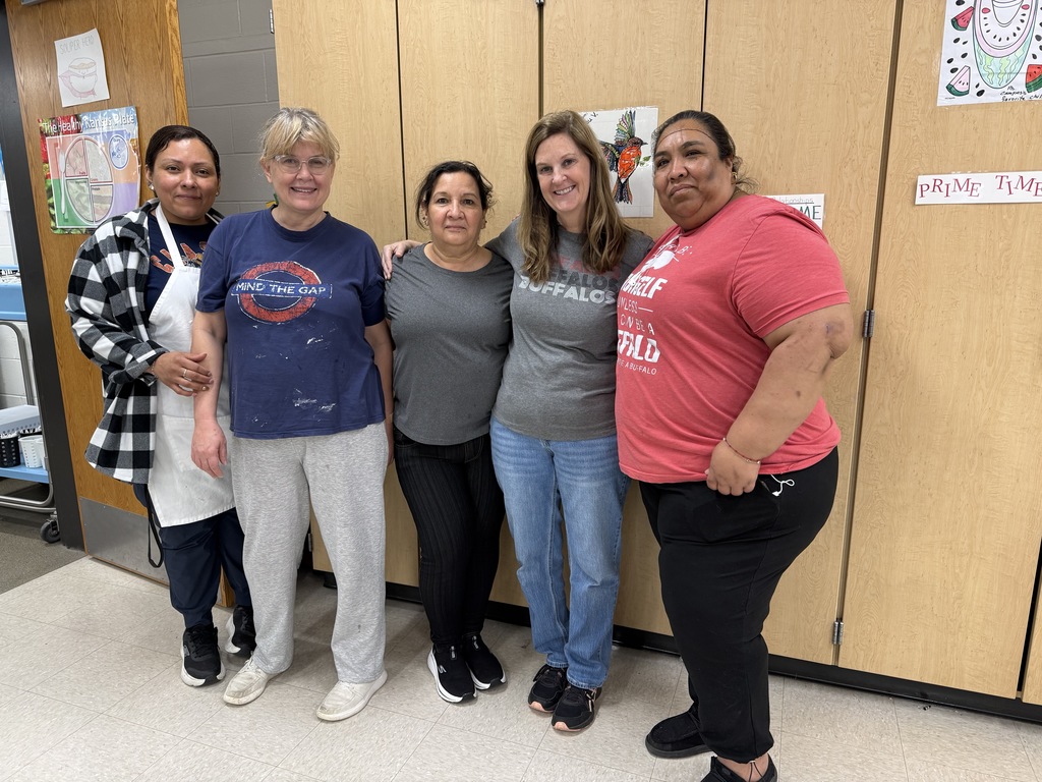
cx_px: 521
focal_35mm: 24
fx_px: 722
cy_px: 391
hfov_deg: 71.6
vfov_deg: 56.8
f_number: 1.78
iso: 125
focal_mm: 6.76
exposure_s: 1/60
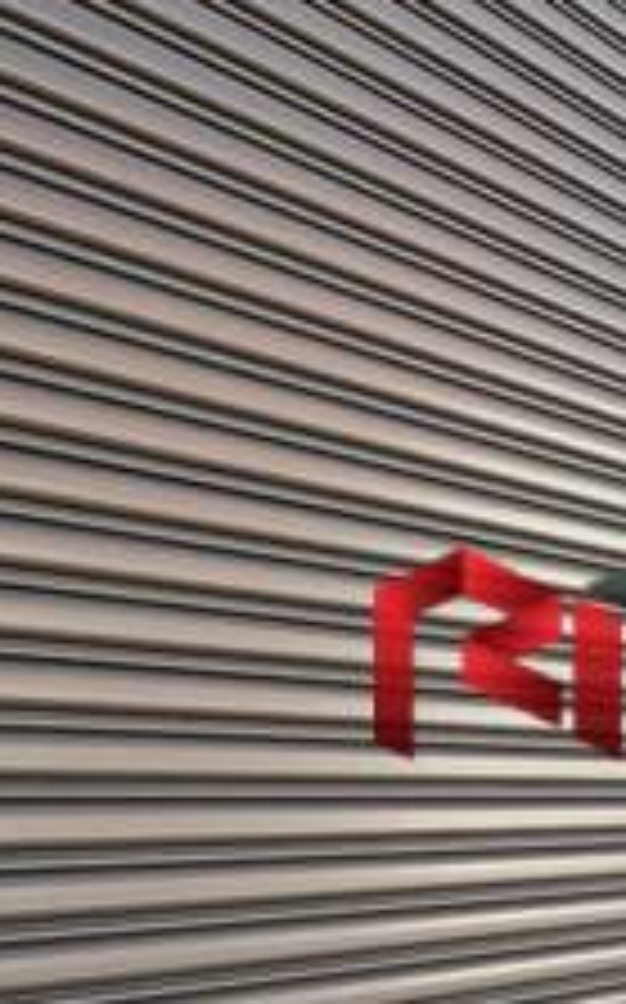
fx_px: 1969
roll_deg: +3.5
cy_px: 657
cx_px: 1013
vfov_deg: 28.5
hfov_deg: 16.1
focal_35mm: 72
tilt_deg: +6.2
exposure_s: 1/398
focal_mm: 2.22
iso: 50
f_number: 2.2
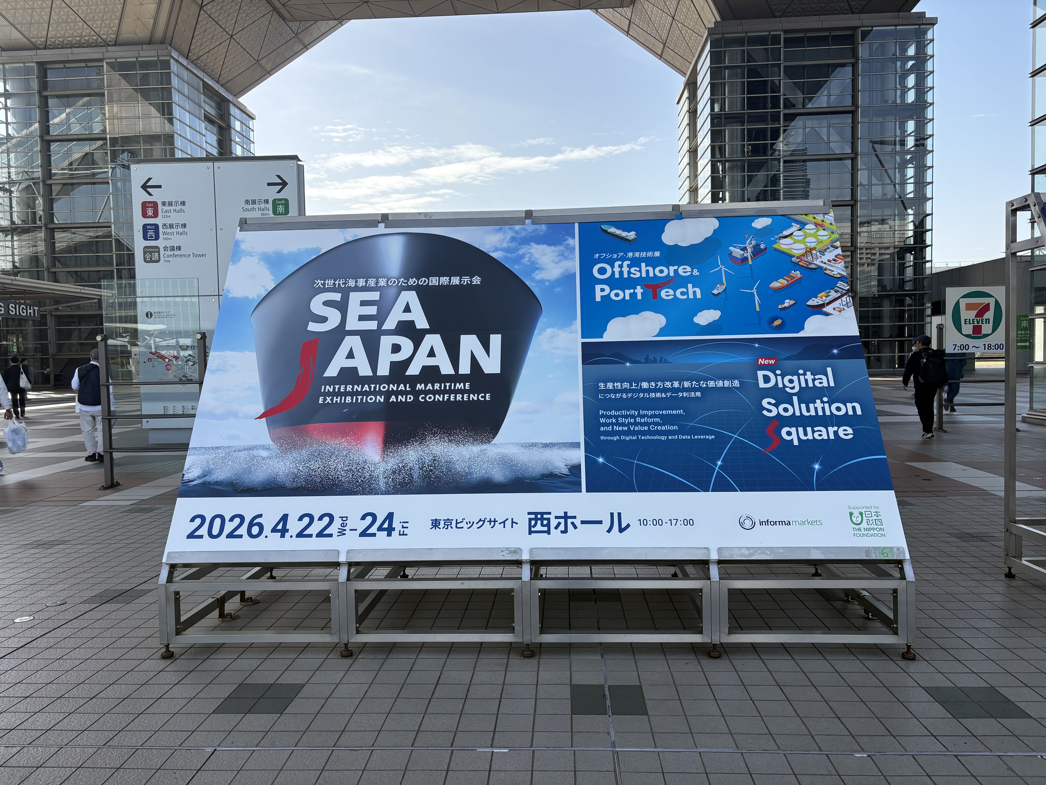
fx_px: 786
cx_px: 523
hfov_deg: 67.3
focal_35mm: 26
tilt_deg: -4.0
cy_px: 392
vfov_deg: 53.1
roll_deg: +1.9
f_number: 1.6
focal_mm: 5.96
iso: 64
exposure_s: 1/2141
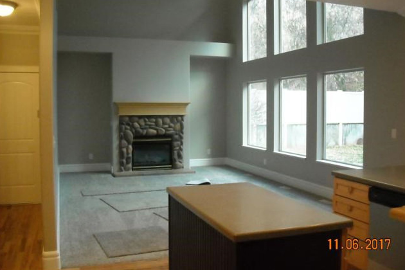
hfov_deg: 51.9
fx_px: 416
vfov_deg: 35.9
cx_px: 202
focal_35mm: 37
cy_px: 122
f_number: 2.8
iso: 800
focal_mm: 5.7
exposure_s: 1/96
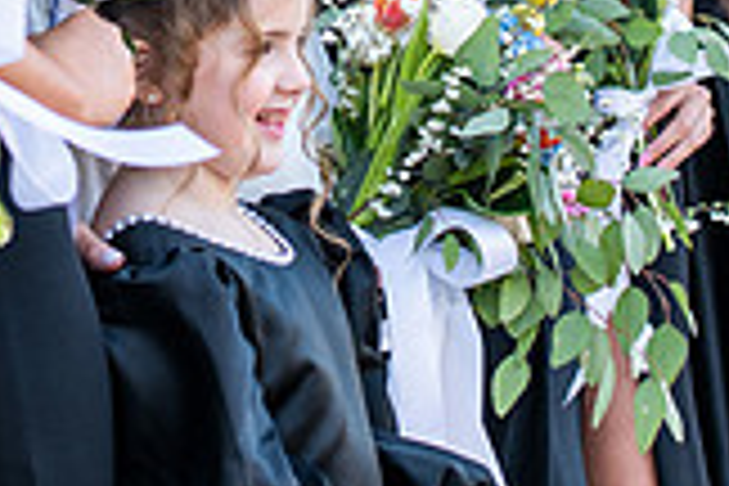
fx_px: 5082
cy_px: -295
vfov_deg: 5.4
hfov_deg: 8.2
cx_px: 32
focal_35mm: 251
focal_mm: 70
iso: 200
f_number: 3.5
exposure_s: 1/250
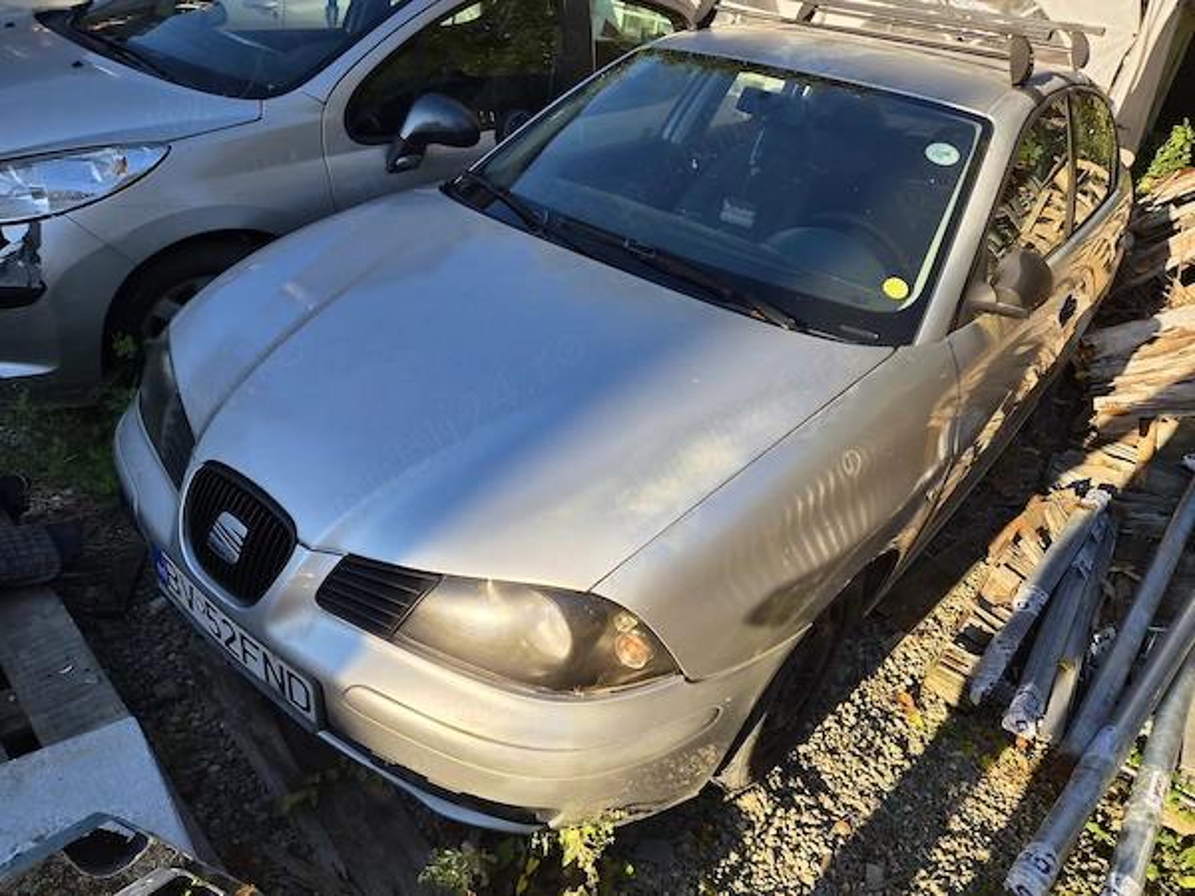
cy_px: 448
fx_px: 794
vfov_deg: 58.9
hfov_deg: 73.9
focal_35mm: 23
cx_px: 598
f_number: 1.8
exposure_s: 1/2608
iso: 50
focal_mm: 5.4
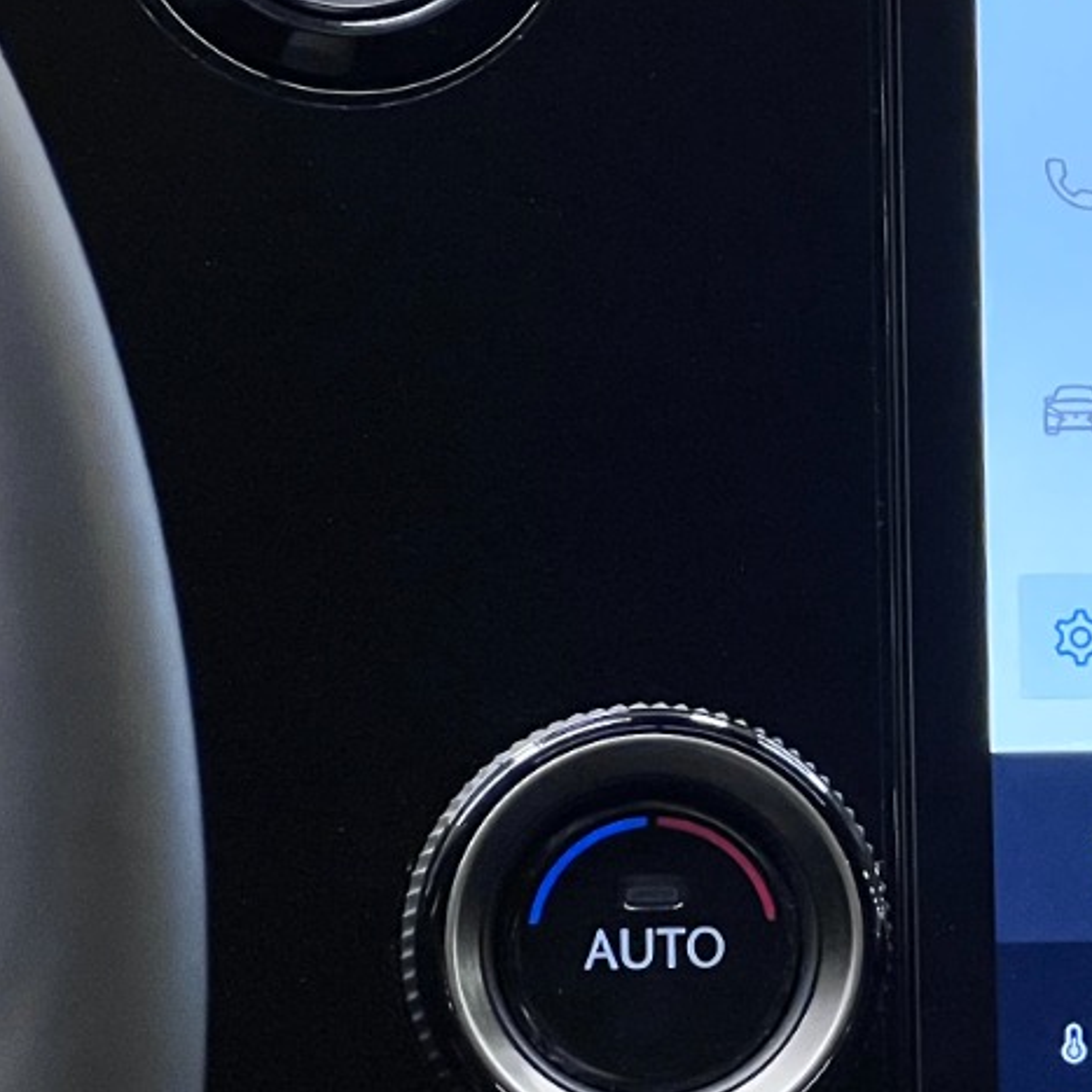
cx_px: 1793
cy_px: 437
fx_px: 8316
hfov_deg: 7.3
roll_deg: -1.5
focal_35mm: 233
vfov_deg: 7.5
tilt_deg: -5.8
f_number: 2.8
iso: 160
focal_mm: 9
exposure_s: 1/60
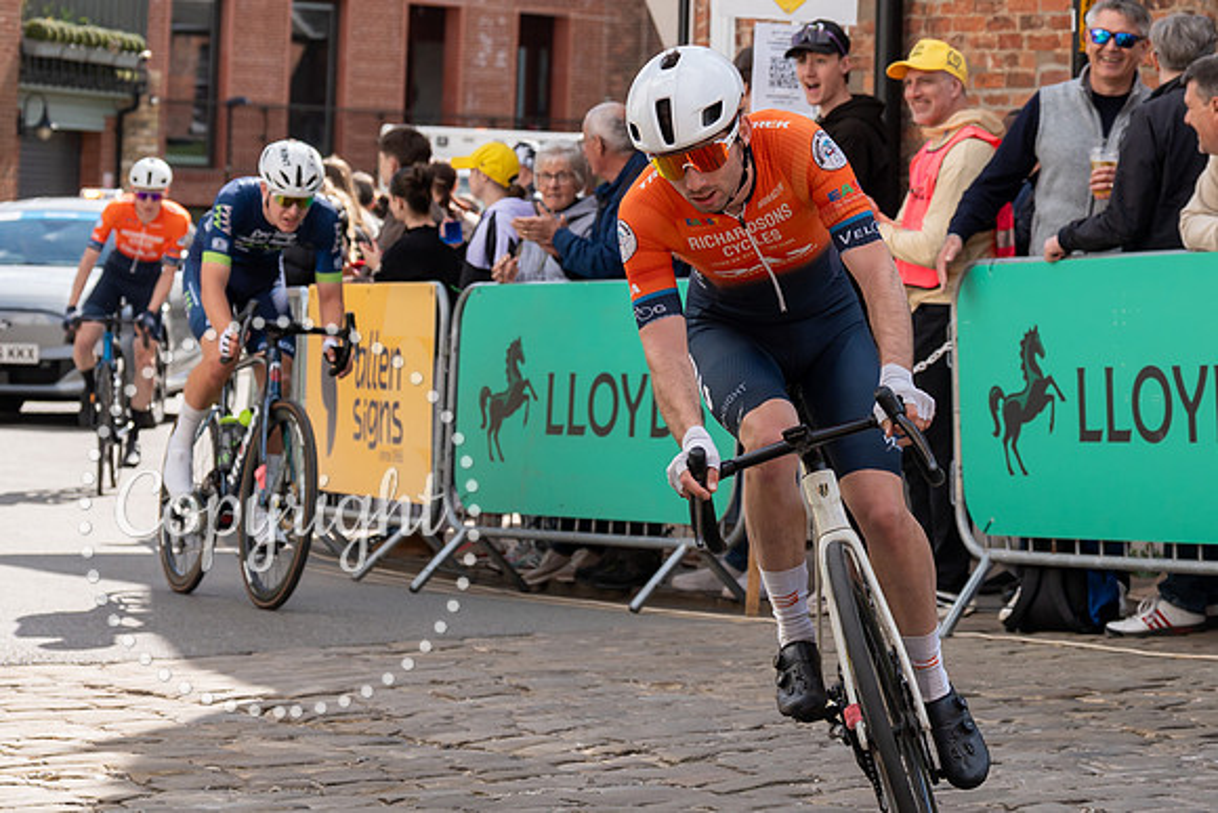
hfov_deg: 13.8
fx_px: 5047
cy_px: 38
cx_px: 690
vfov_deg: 9.2
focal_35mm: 149
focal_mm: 70
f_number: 5
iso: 250
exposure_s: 1/1000
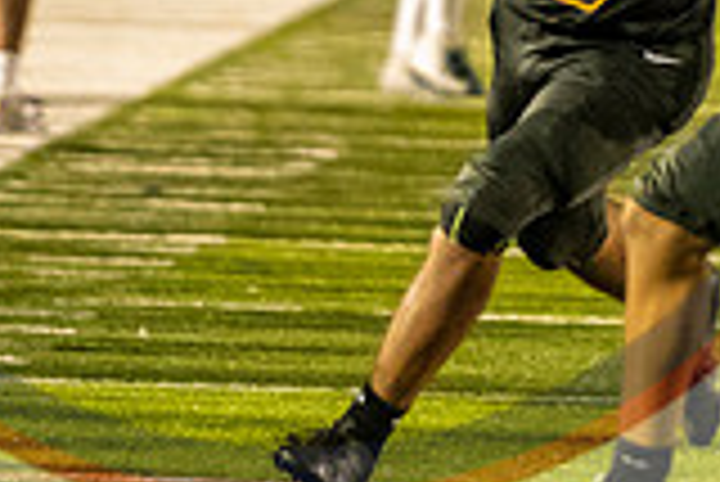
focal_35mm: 1303
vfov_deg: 1.1
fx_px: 26083
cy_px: 202
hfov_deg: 1.6
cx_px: 261
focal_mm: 200
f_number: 2.8
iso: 10000
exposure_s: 1/1000
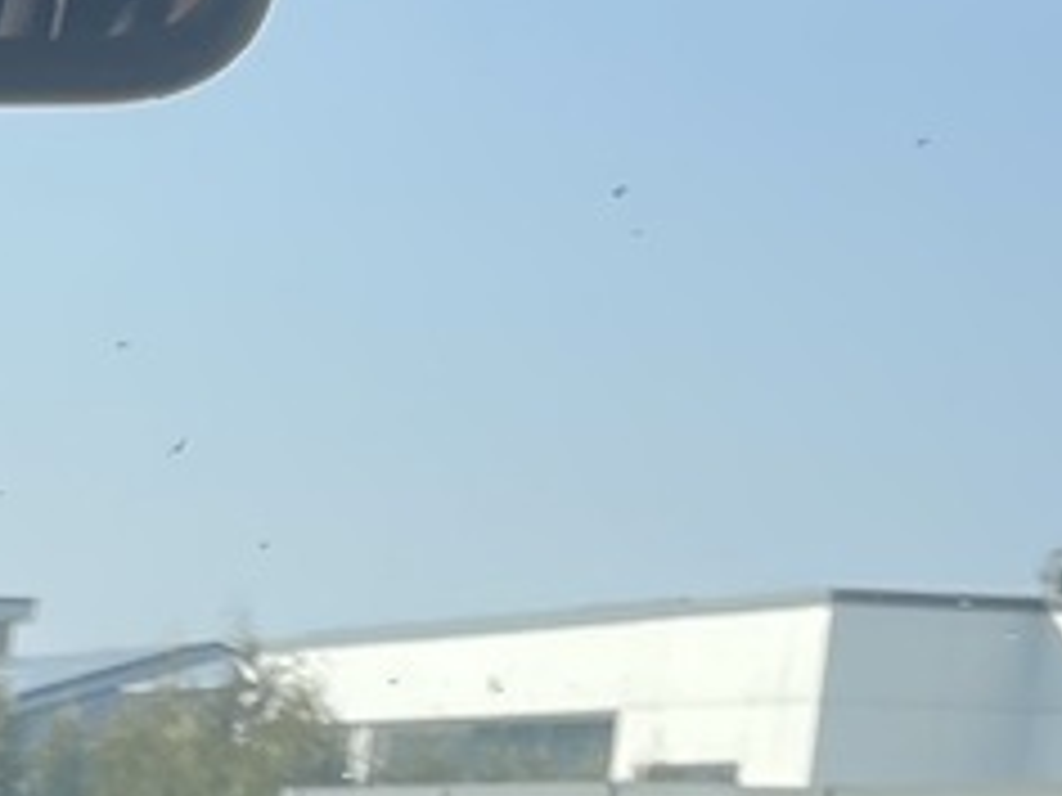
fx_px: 5400
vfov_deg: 7.6
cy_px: 2163
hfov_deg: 10.3
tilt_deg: -14.4
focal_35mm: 176
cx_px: -1098
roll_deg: -2.9
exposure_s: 1/647
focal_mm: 4.2
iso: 32
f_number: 1.6
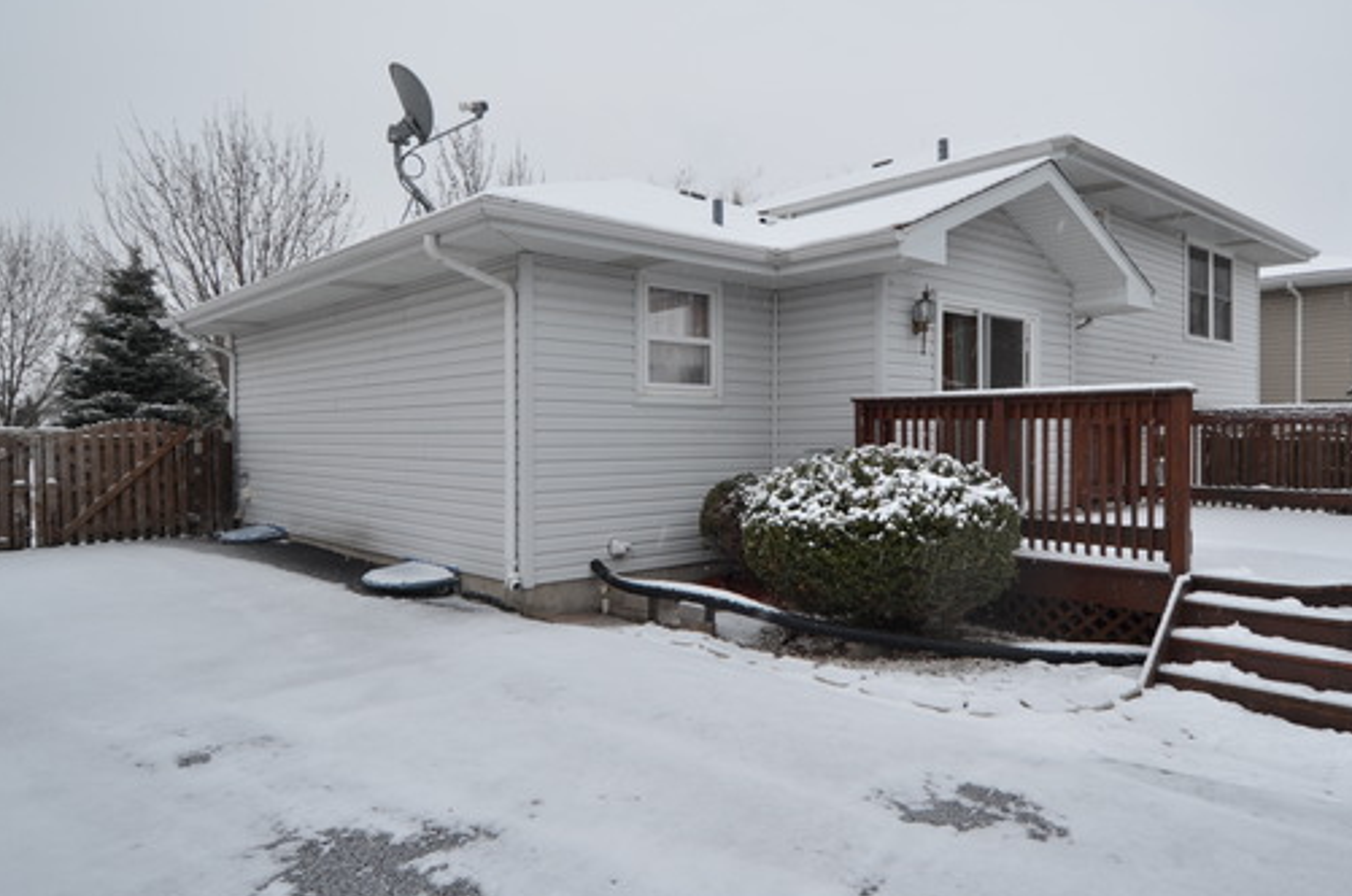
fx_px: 862
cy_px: 429
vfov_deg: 54.9
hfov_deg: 76.1
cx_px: 718
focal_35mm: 23
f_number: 4
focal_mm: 12
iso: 100
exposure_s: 1/60
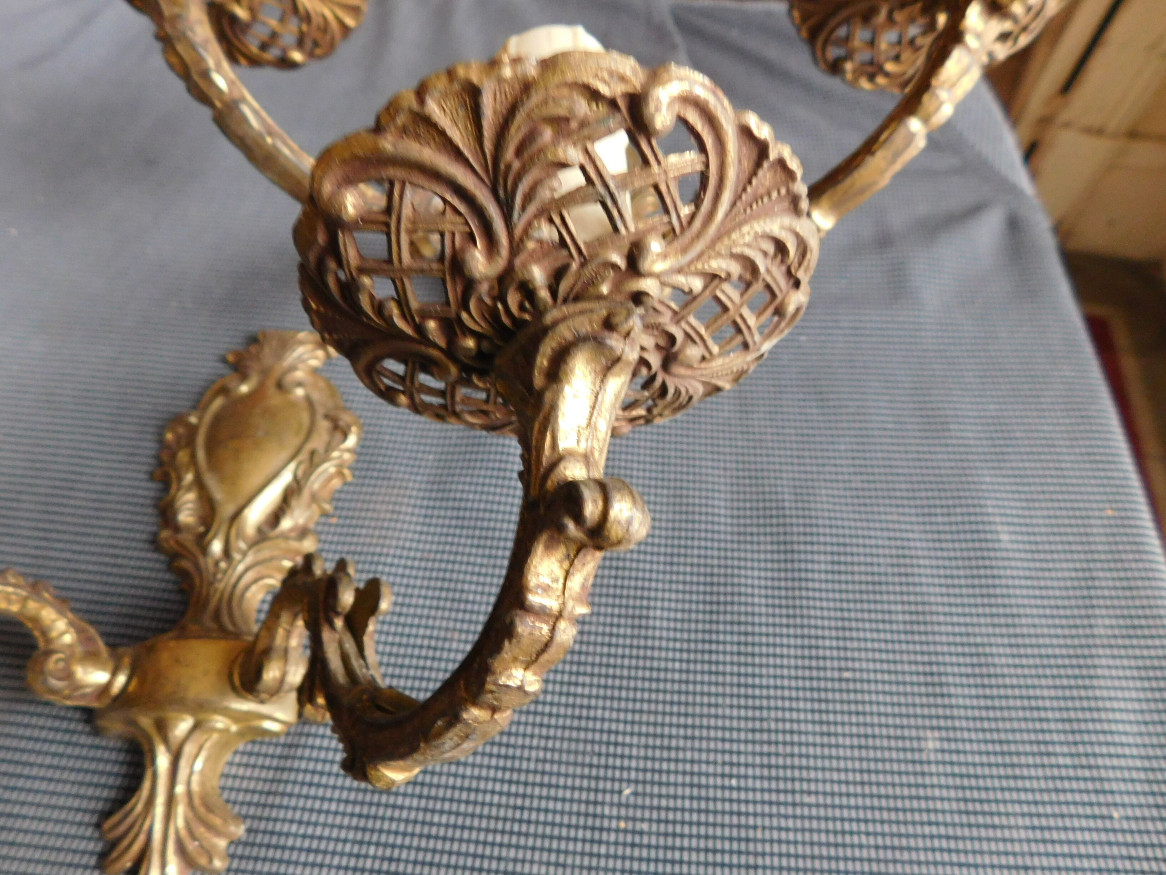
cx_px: 583
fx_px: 775
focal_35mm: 23
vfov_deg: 58.9
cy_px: 438
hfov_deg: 73.9
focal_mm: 4
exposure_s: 1/15
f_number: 3
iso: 400
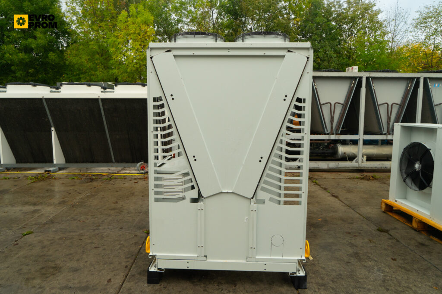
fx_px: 295
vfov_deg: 53.1
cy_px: 147
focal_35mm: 24
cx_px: 221
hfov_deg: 73.7
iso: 400
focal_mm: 24
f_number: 6.3
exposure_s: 1/125
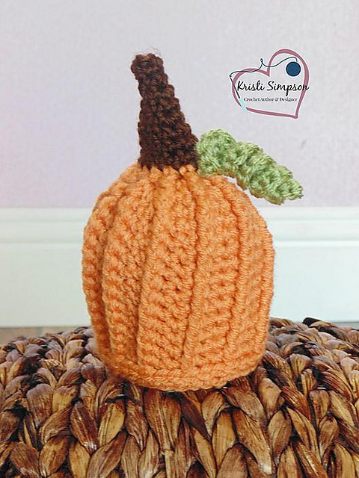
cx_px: 180
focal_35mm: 119
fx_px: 1646
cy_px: 239
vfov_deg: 16.6
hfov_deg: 12.5
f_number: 4.8
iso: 400
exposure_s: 1/20
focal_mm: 21.3
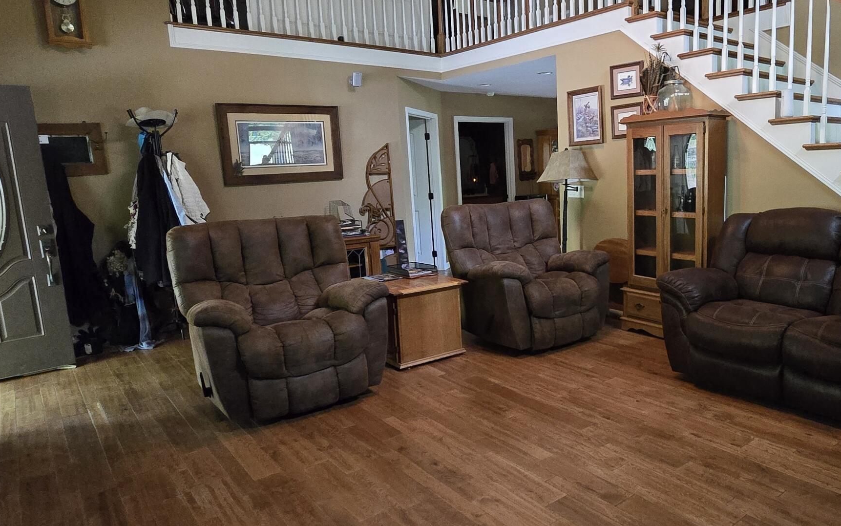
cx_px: 548
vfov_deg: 51.1
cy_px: 266
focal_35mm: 24
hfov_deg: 72.9
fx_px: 550
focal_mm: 2.2
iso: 1250
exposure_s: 1/40
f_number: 2.2
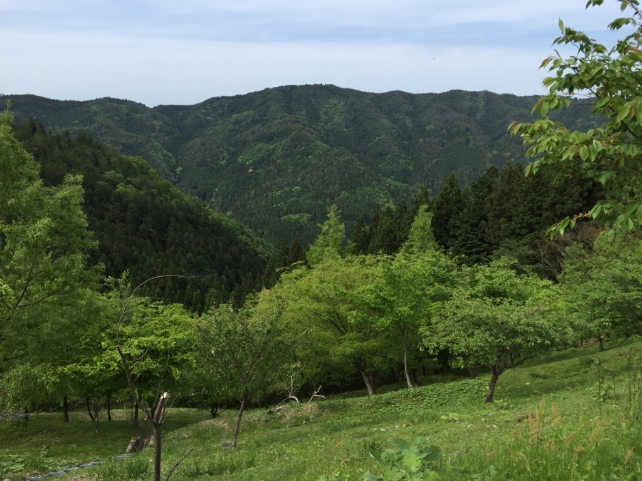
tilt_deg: -12.5
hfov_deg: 61.7
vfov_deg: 48.2
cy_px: 240
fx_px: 538
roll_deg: -0.2
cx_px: 321
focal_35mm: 29
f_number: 2.2
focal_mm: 4.15
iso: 32
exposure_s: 1/1163
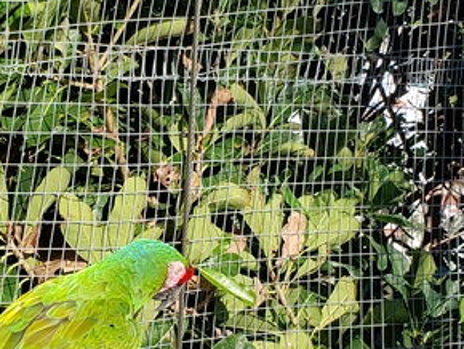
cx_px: 139
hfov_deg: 42.9
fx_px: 577
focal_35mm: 43
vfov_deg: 33.2
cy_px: 243
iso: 50
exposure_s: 1/1111
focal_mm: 4.3
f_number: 2.4
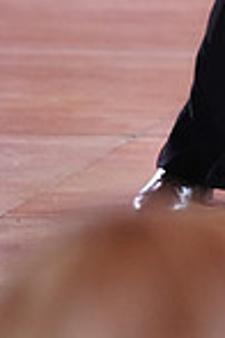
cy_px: -191
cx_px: 341
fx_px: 7378
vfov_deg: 2.6
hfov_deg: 1.7
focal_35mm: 787
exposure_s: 1/320
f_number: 2.8
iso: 2500
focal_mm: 200
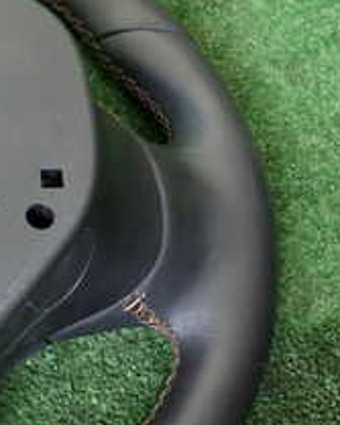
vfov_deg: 22.7
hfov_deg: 16.5
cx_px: -179
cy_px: 246
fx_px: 1057
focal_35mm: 84
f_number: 2.3
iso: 200
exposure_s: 1/30
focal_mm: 5.4
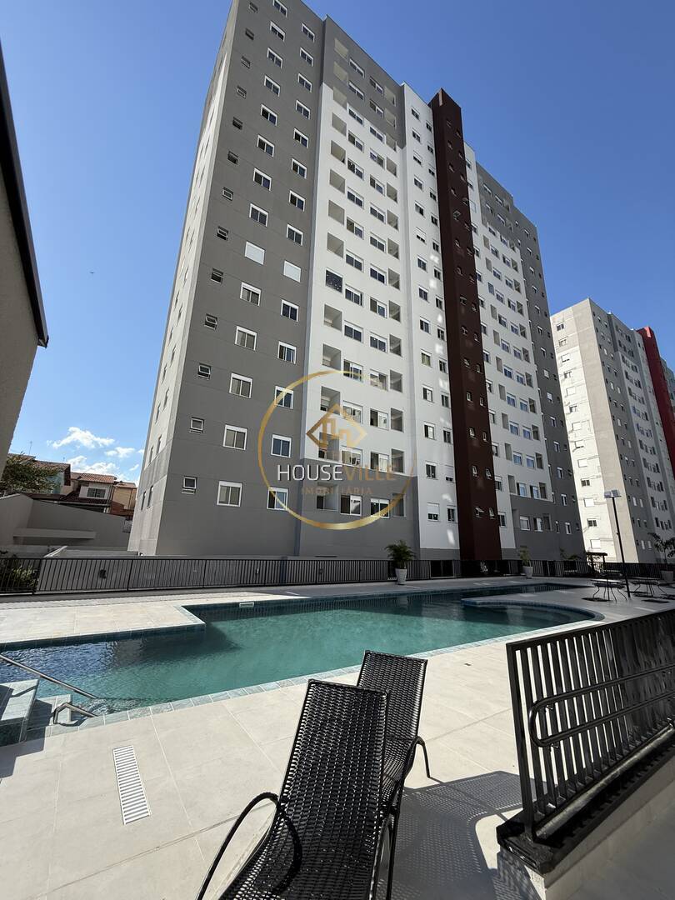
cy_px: 450
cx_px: 338
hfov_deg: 85.7
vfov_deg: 102.1
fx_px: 364
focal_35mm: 14
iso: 50
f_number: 2.2
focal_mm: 2.22
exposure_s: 1/1087
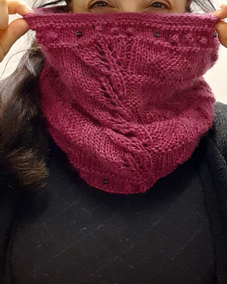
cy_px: 124
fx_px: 411
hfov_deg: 30.7
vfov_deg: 38.0
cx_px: 140
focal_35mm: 49
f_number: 2
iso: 1000
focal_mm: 3.75
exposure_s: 1/25
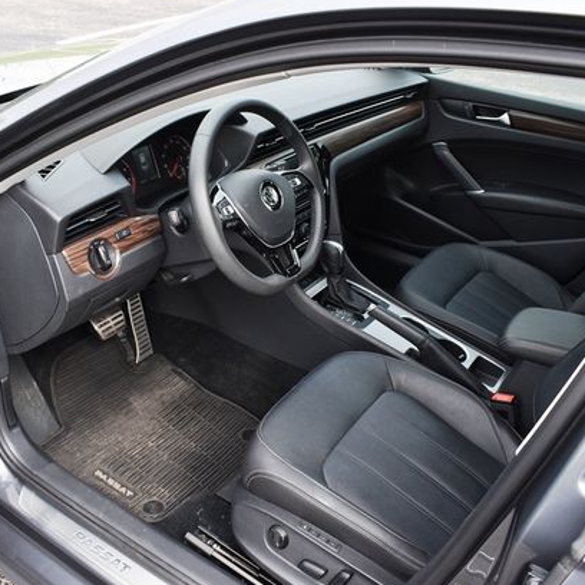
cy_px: 289
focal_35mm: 36
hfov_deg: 46.0
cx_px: 270
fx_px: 688
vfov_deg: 46.0
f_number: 5.6
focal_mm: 18
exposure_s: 1/250
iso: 250
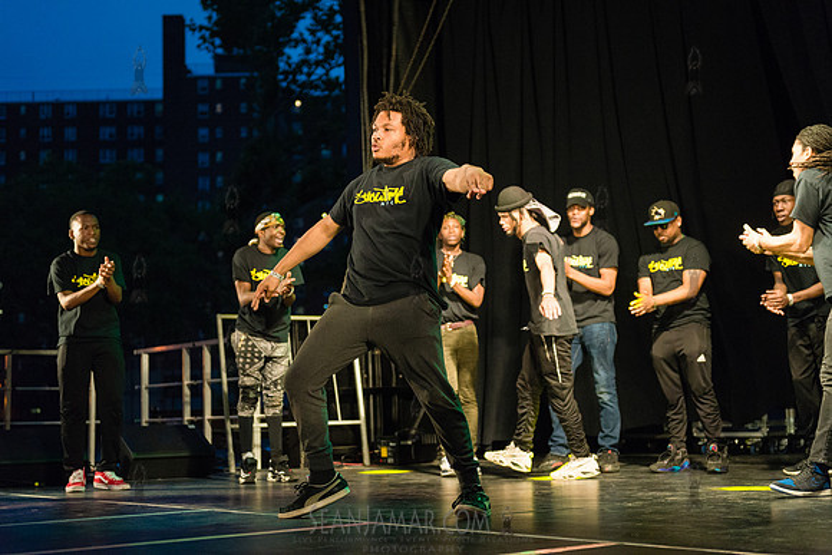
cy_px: 278
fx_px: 1294
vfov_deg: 24.2
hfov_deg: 35.6
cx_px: 416
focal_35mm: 56
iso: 4000
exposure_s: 1/1000
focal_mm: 56
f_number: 2.8
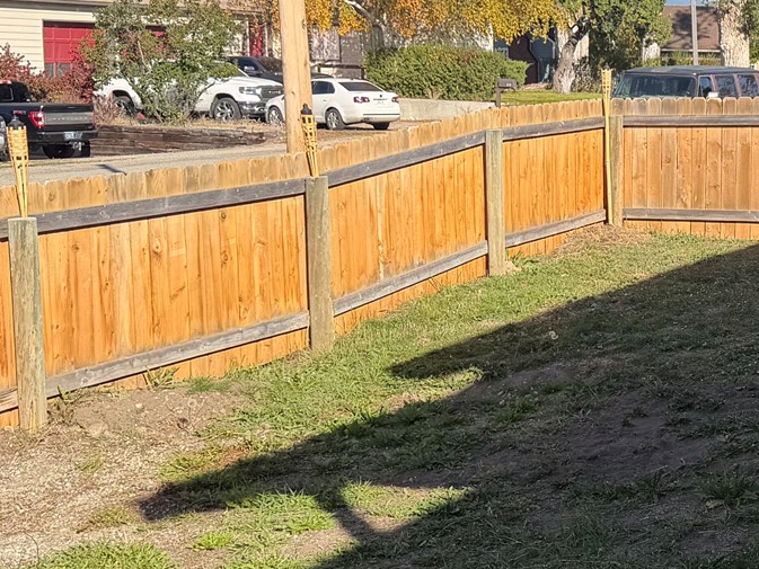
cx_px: 822
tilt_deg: -6.0
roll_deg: -1.5
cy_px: 276
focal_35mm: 73
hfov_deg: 24.9
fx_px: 1601
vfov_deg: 20.2
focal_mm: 6.76
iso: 80
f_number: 1.78
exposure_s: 1/2801
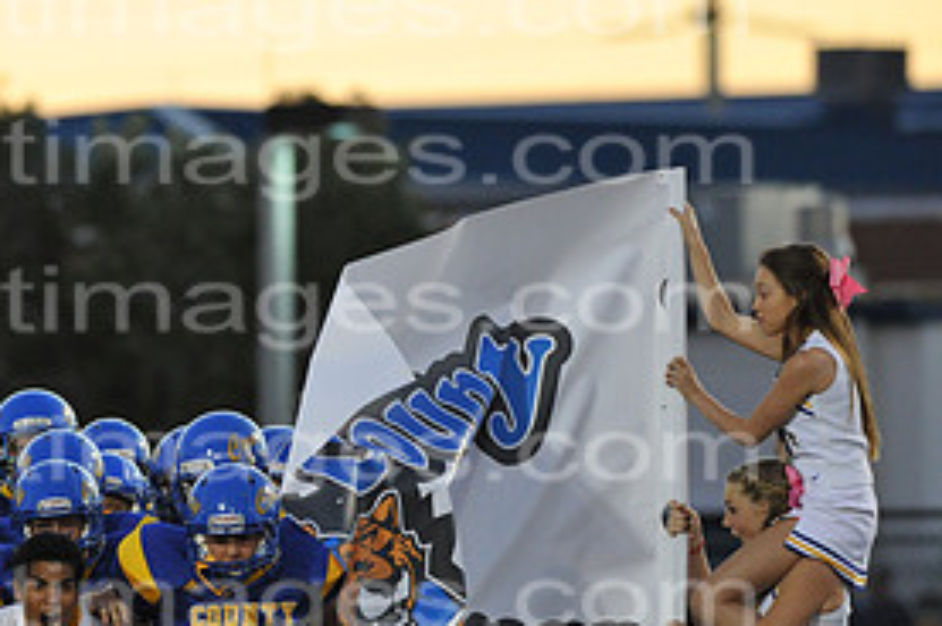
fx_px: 16413
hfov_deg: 3.3
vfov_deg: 2.2
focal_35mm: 628
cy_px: 531
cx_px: -3
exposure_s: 1/640
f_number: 4
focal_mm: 300
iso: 3200
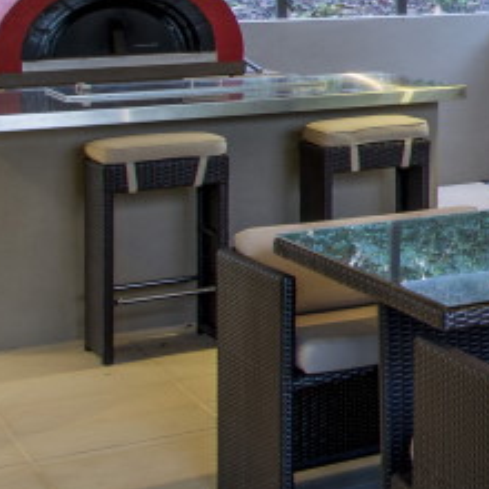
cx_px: 1516
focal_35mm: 99
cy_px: -51
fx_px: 1582
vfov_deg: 17.0
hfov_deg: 10.8
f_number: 9
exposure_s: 1/1.25
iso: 200
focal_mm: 16
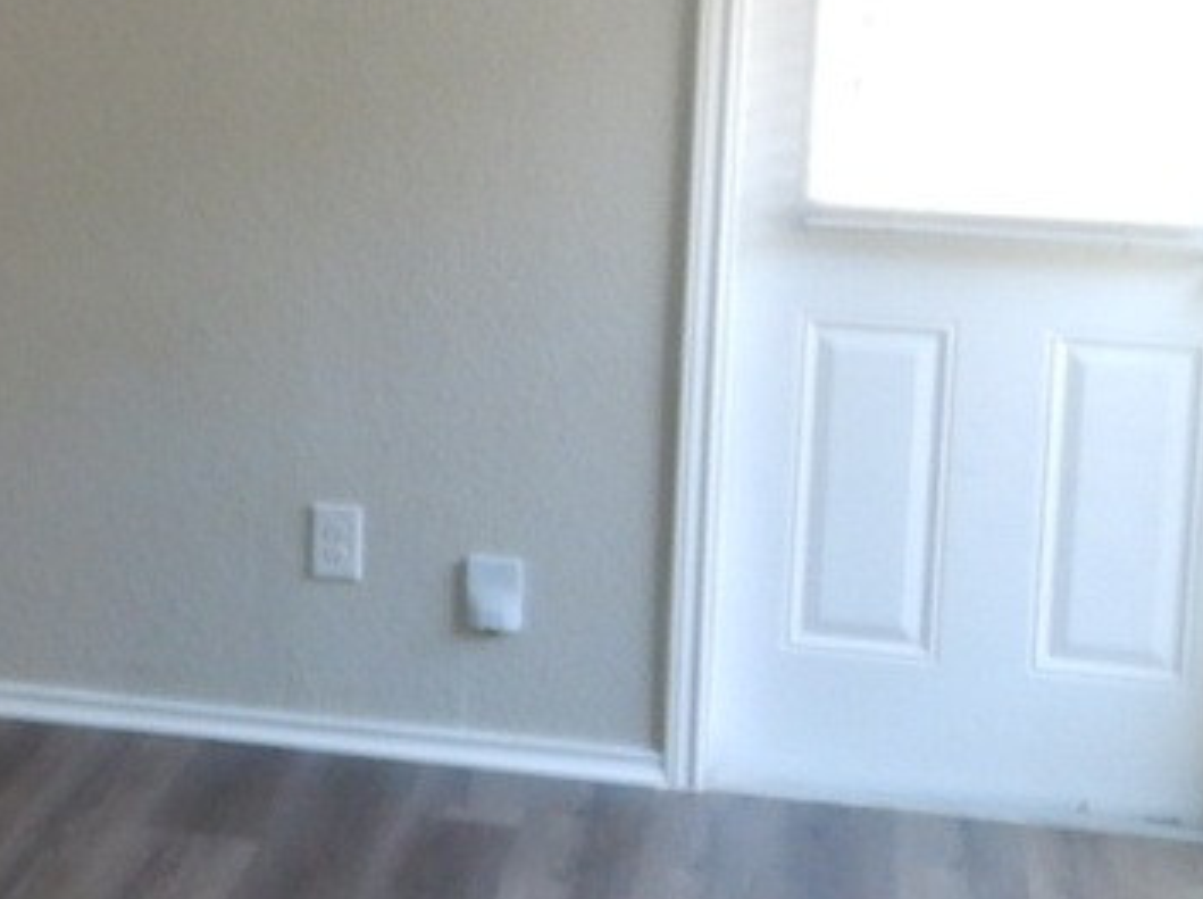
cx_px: -528
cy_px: 150
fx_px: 3402
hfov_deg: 18.1
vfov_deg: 15.0
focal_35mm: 98
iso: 250
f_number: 2.8
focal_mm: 4.3
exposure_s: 1/30
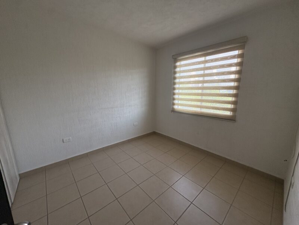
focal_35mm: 14
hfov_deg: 102.1
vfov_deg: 85.7
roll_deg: +0.6
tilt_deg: -10.4
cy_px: 112
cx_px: 150
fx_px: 121
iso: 125
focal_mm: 2.22
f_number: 2.2
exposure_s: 1/103
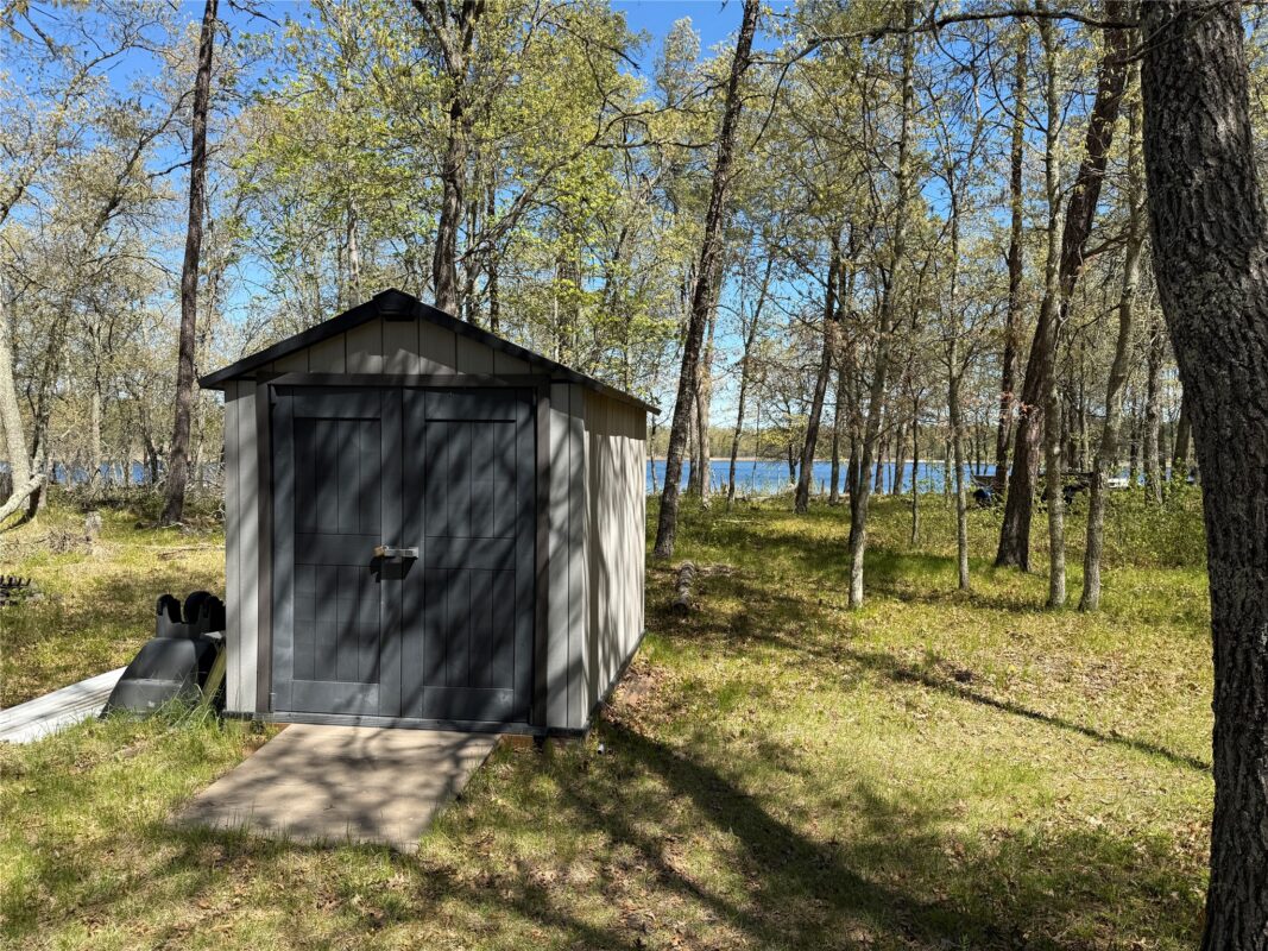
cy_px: 476
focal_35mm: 24
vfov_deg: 56.8
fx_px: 879
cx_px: 634
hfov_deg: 71.6
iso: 80
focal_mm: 6.76
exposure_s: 1/2299
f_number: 1.78
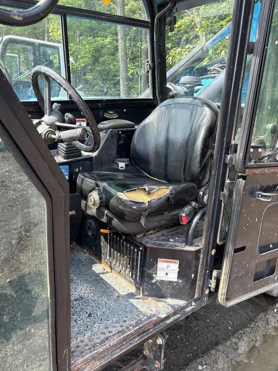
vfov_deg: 67.3
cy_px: 186
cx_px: 139
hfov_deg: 53.1
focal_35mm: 26
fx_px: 278
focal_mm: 5.96
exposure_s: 1/404
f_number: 1.6
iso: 50
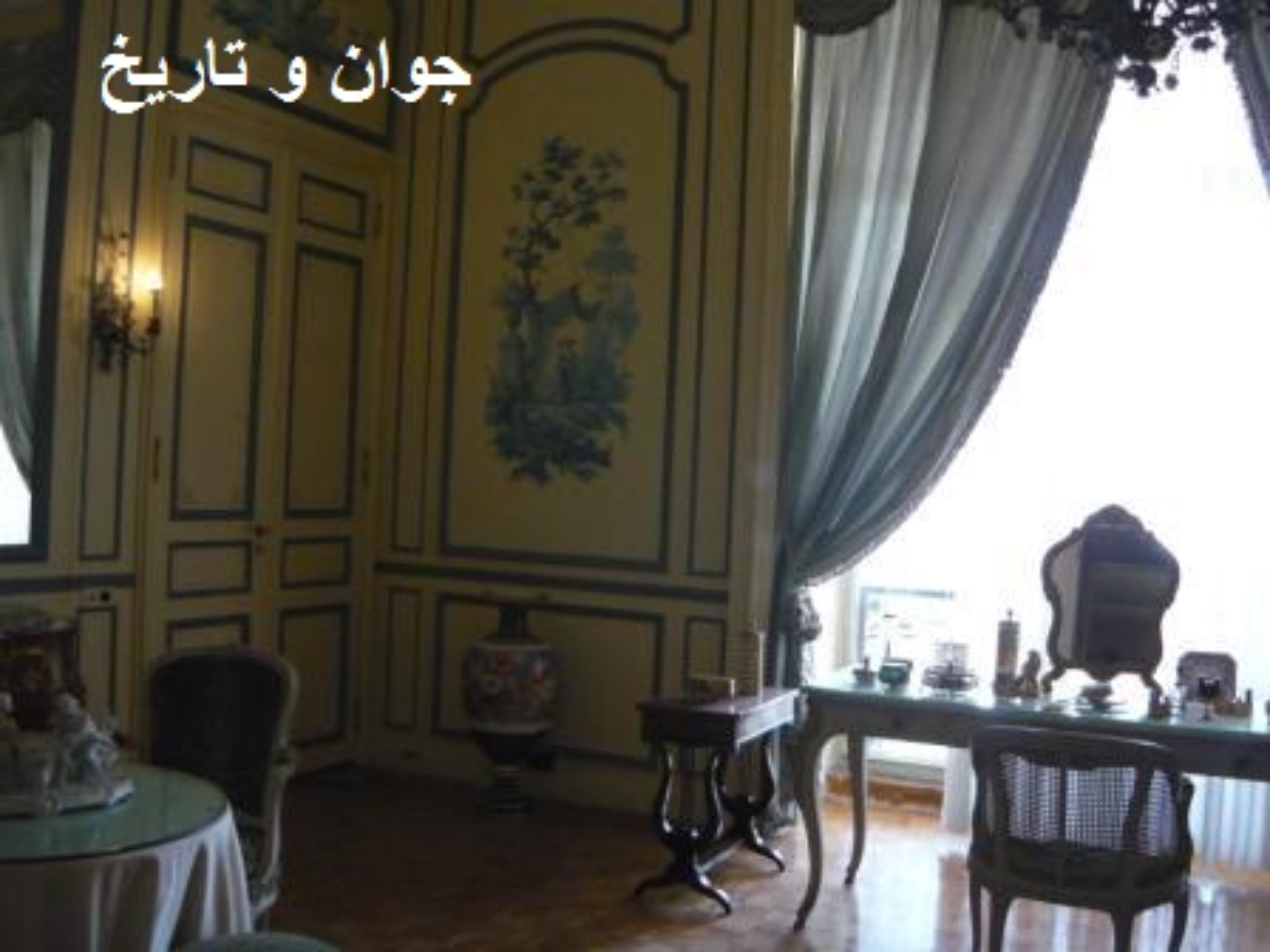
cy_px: 476
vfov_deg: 42.9
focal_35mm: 33
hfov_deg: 55.4
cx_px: 635
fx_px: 1211
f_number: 2.8
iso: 320
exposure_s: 1/30
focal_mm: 5.5
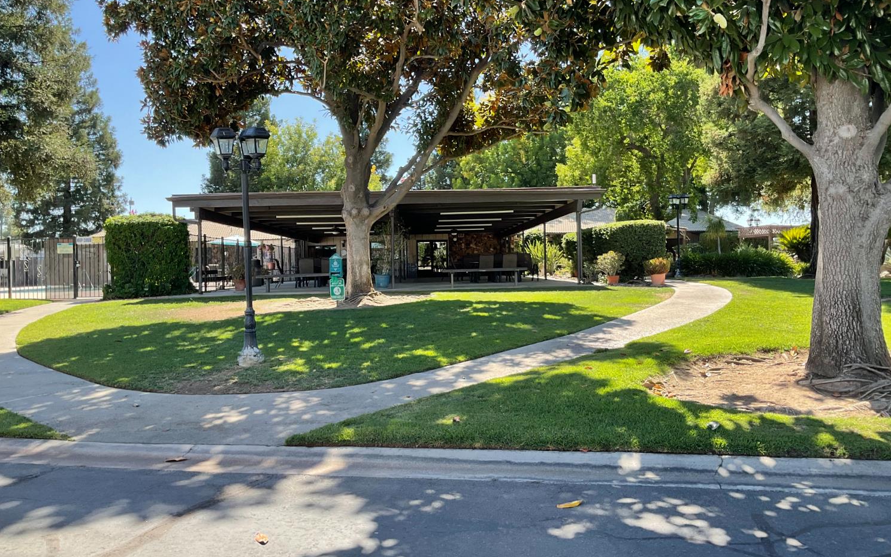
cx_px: 449
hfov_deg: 61.2
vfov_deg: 40.6
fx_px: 753
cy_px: 252
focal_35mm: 31
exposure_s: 1/380
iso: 16
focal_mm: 3
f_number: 1.8
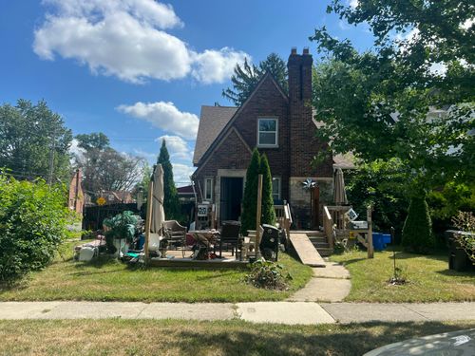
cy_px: 178
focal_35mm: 26
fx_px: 357
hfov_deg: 67.3
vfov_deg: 53.1
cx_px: 238
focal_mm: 5.7
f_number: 1.5
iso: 50
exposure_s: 1/3831
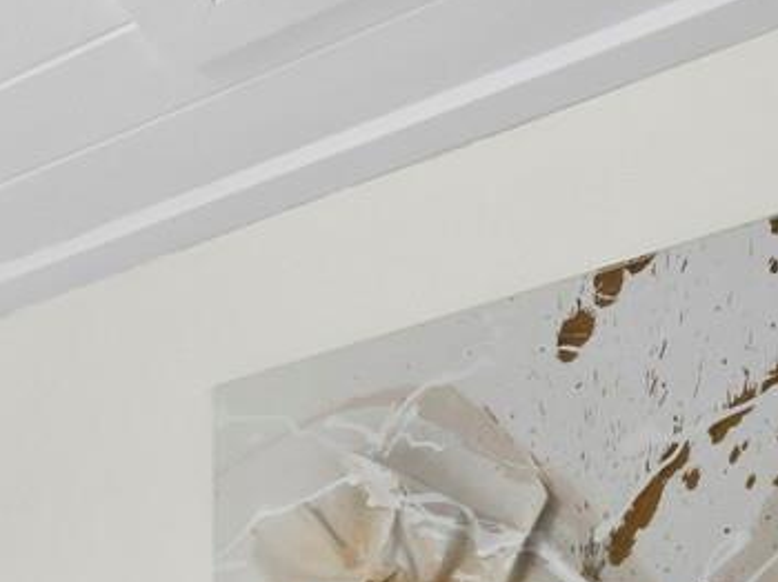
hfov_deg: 26.9
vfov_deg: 17.7
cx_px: -147
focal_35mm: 64
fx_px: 1437
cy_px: 1091
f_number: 11
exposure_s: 1/15
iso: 400
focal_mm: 7
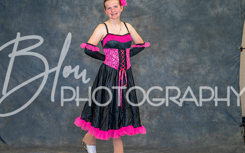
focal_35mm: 105
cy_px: 69
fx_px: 701
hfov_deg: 19.8
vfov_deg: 12.5
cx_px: 98
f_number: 1.4
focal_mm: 85
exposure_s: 1/250
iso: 400
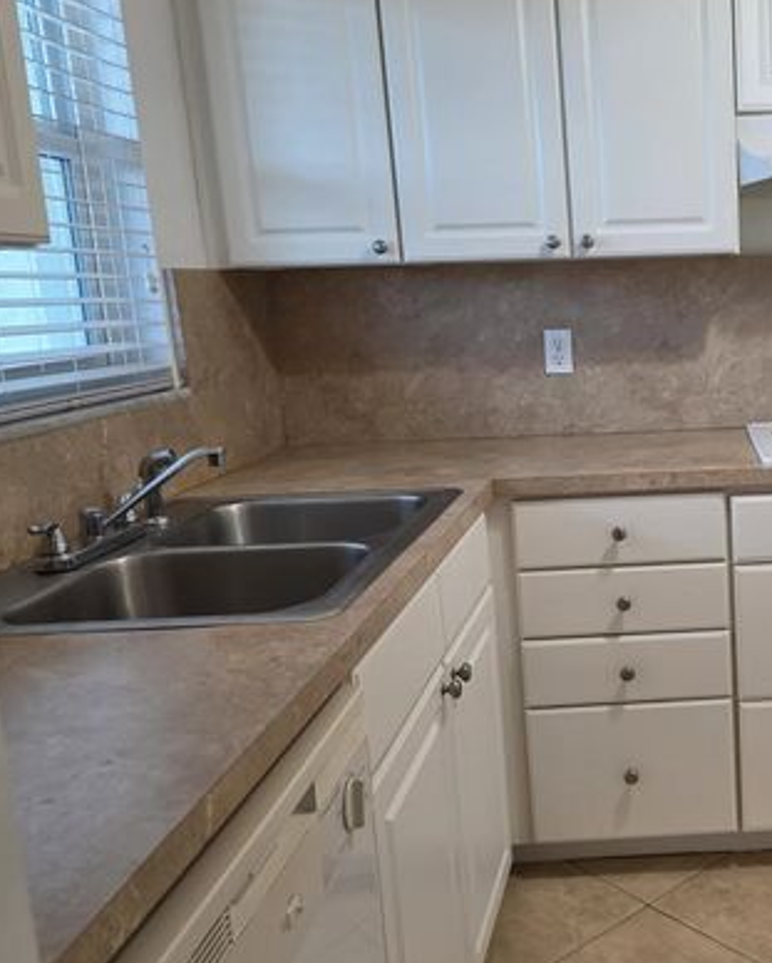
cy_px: 457
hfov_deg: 36.7
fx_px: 1055
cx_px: 742
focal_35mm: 37
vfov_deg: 49.0
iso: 100
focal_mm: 6.3
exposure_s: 1/120
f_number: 1.7
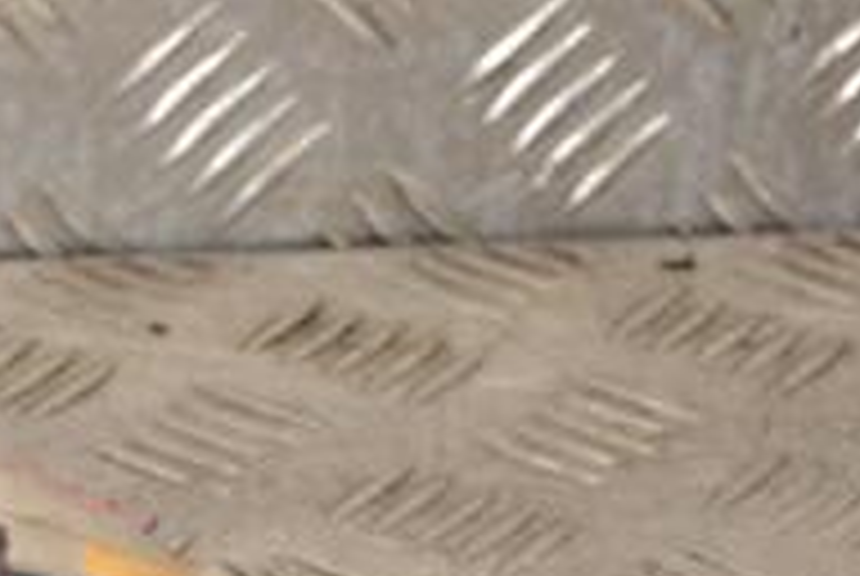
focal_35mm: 329
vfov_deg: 4.2
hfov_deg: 6.2
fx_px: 7872
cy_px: 896
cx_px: -365
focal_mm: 70
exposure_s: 1/200
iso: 800
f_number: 7.1
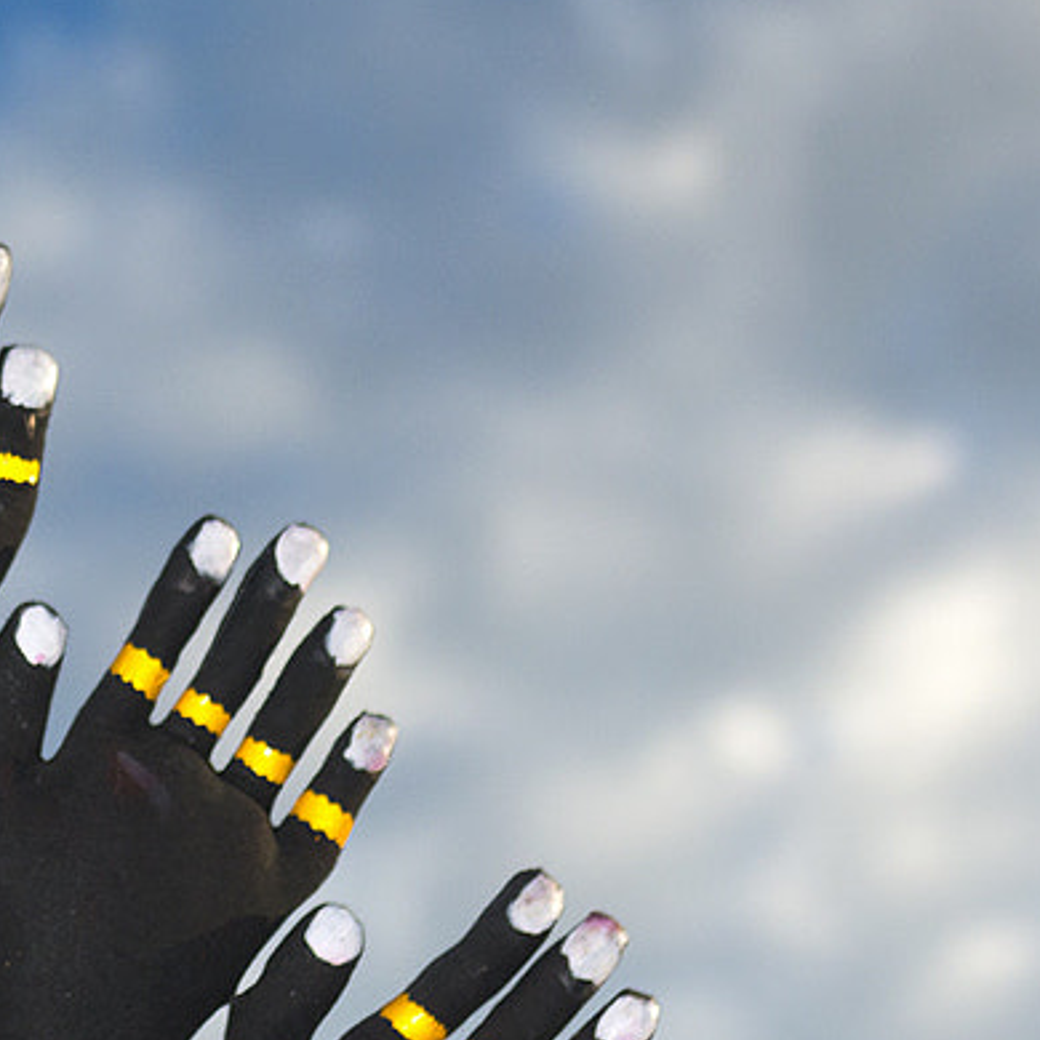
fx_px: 4147
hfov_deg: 13.9
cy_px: 744
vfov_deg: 14.3
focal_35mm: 122
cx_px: -160
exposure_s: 1/8000
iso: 200
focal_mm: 35
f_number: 2.5
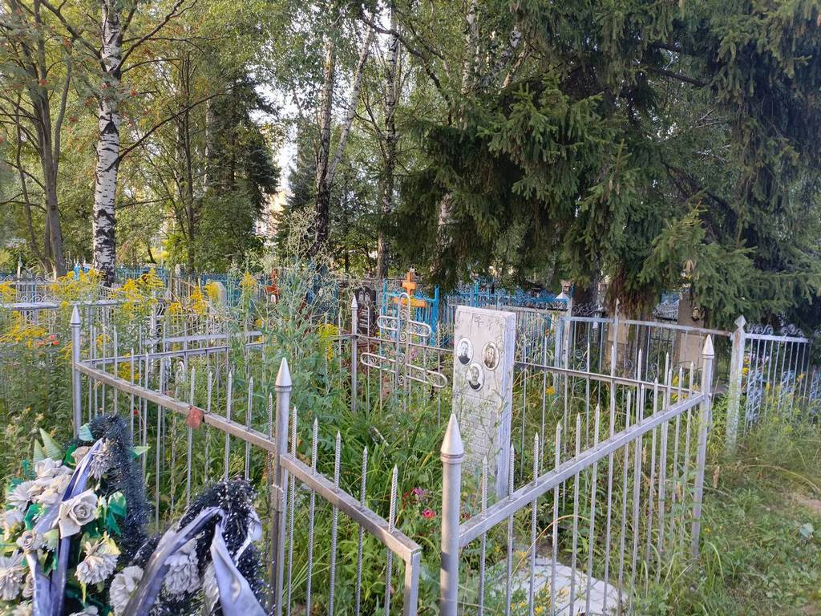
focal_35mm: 25
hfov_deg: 69.4
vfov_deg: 54.9
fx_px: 593
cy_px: 308
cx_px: 410
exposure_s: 1/100
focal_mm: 4.76
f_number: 1.69
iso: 218
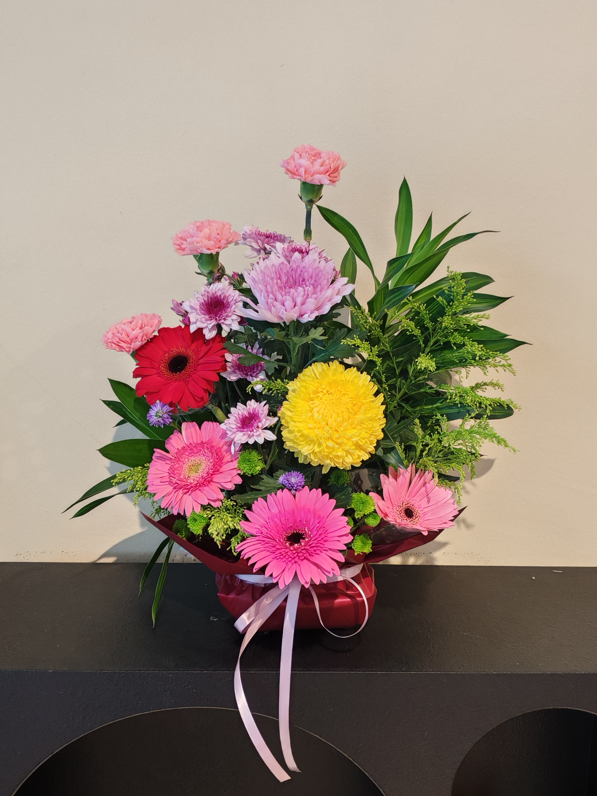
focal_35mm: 45
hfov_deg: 32.2
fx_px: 1035
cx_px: 298
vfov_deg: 42.1
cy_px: 398
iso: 400
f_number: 1.95
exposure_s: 1/33
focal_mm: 5.52
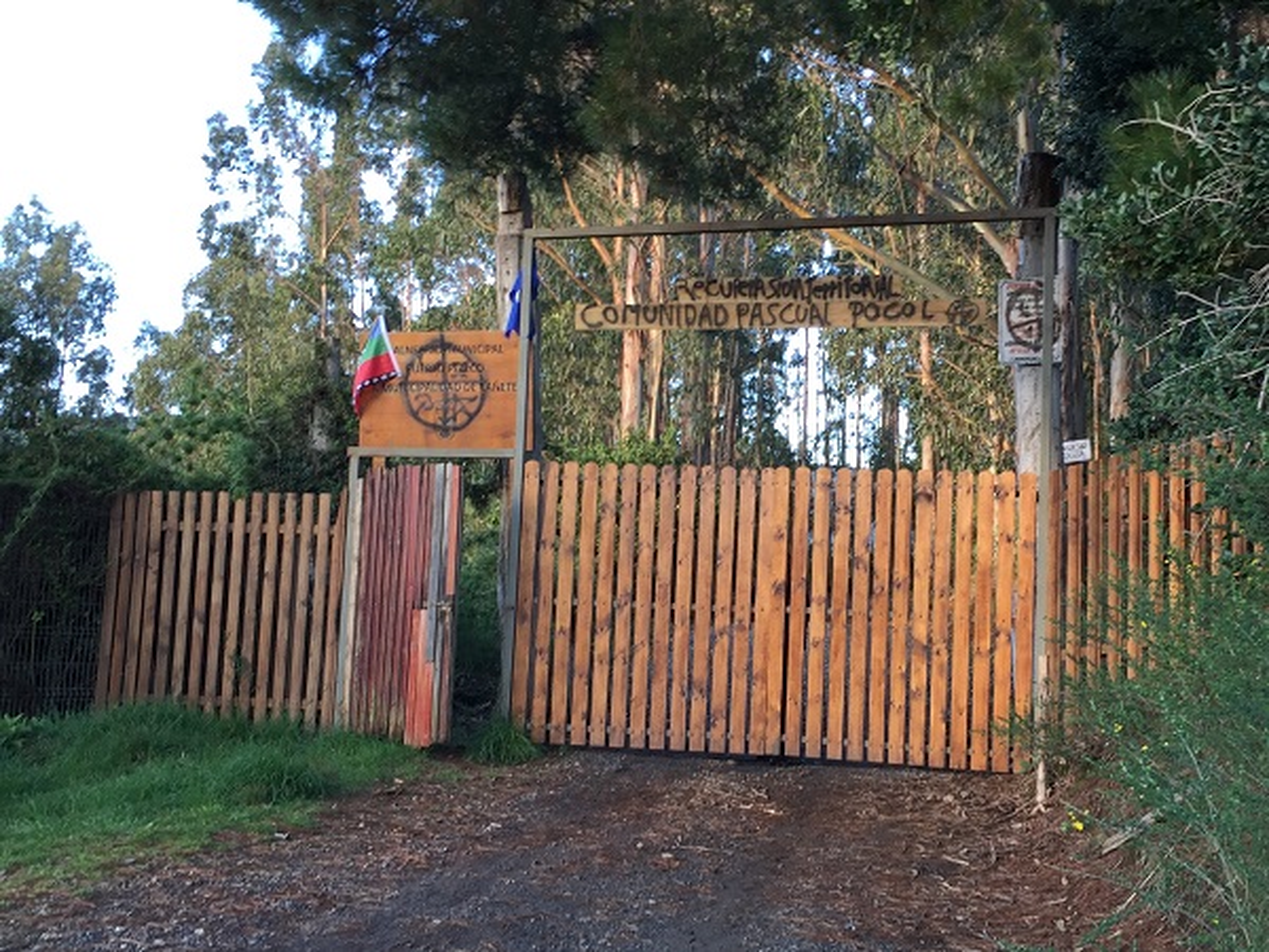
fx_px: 1063
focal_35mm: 29
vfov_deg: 48.2
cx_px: 634
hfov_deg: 61.7
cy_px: 476
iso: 32
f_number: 2.2
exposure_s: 1/50
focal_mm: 4.15
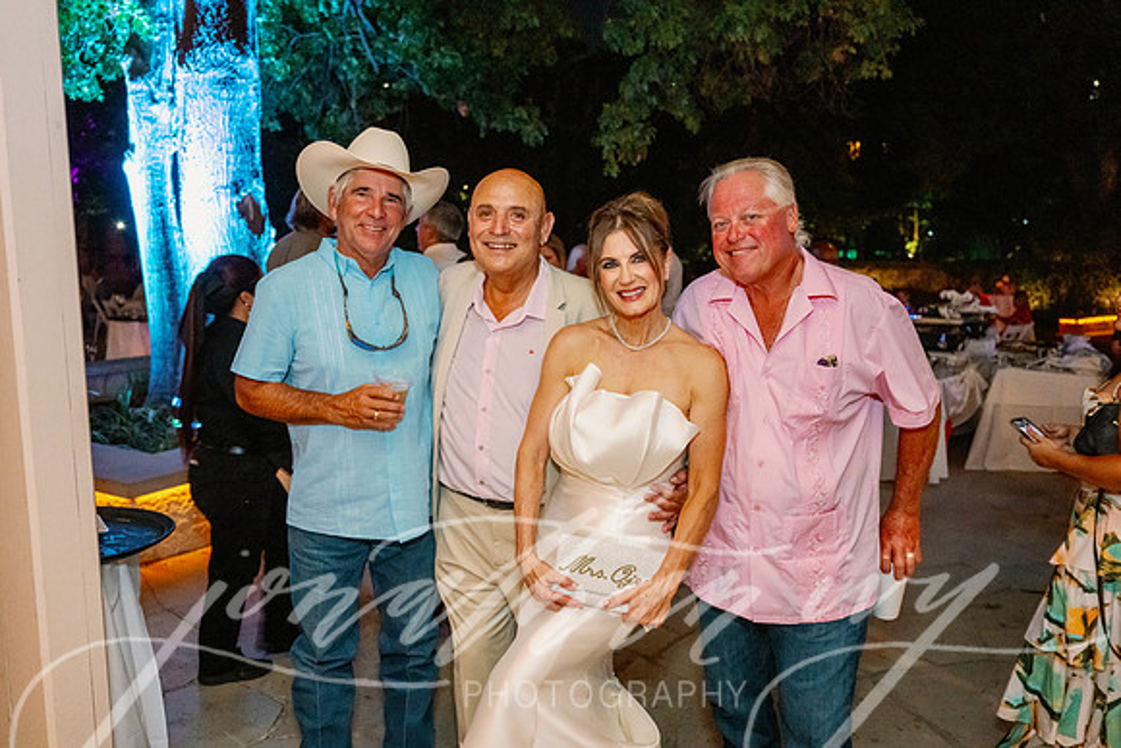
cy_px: 374
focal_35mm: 30
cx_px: 560
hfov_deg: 61.9
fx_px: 934
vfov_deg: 43.6
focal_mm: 30
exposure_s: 1/100
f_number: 3.5
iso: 5000
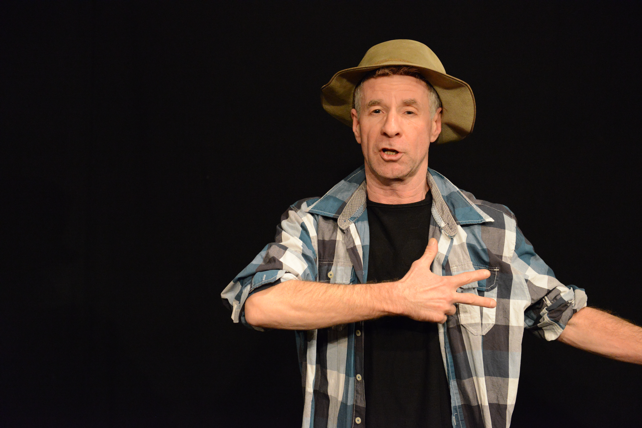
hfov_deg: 34.5
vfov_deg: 23.4
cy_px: 214
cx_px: 321
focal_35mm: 58
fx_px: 1035
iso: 6400
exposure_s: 1/500
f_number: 3.5
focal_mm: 58
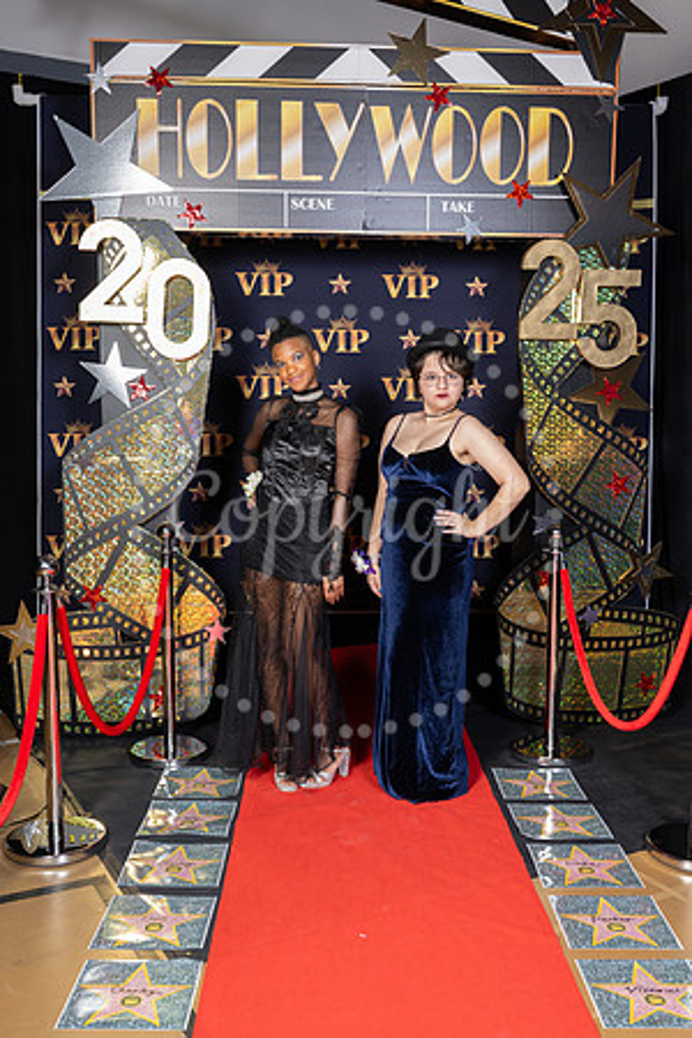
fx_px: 1009
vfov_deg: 54.4
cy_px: 519
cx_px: 346
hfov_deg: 37.9
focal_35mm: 35
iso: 1000
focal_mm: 35
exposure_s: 1/125
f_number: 8
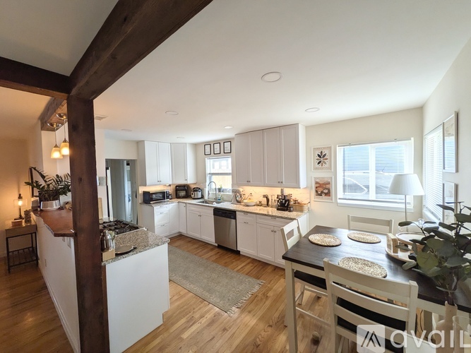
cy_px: 176
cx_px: 236
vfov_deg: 85.7
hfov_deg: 102.1
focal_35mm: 14
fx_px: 190
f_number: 2.2
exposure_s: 1/100
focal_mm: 1.83
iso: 65
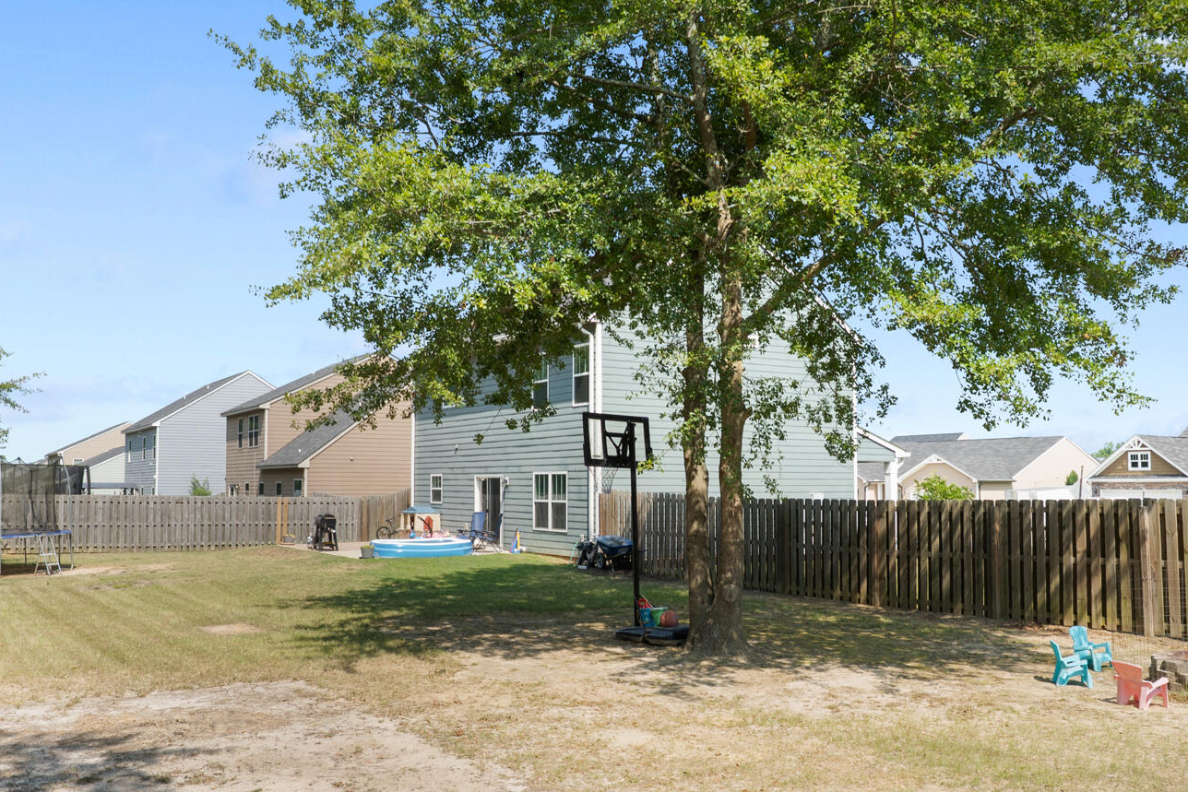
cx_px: 611
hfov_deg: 57.2
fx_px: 1089
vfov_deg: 39.9
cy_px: 435
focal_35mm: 33
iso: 200
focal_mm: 17
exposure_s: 1/40
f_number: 8
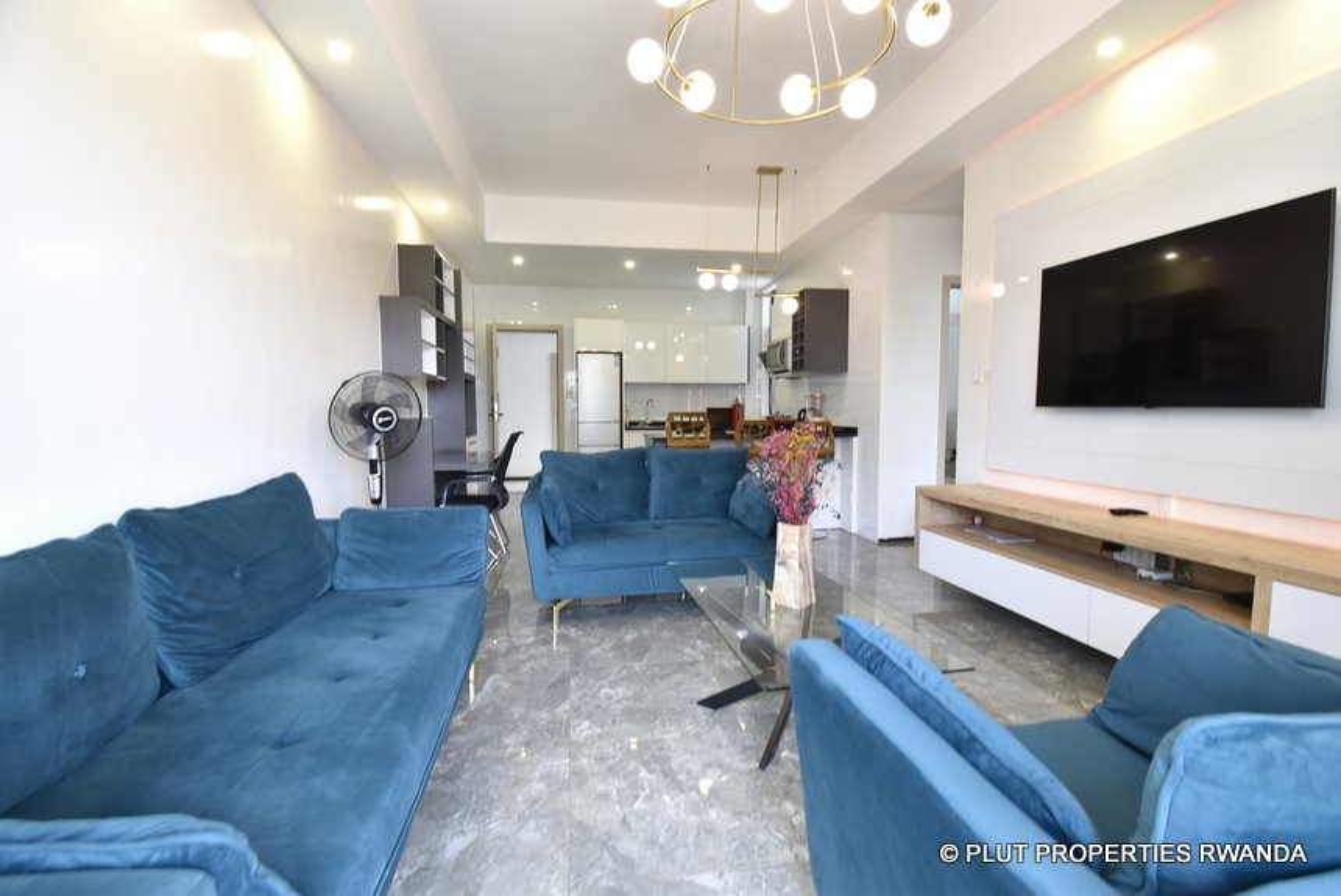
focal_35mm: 15
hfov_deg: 100.3
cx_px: 670
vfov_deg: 77.4
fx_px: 559
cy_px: 448
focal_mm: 10
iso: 160
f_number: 8
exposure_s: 1/4
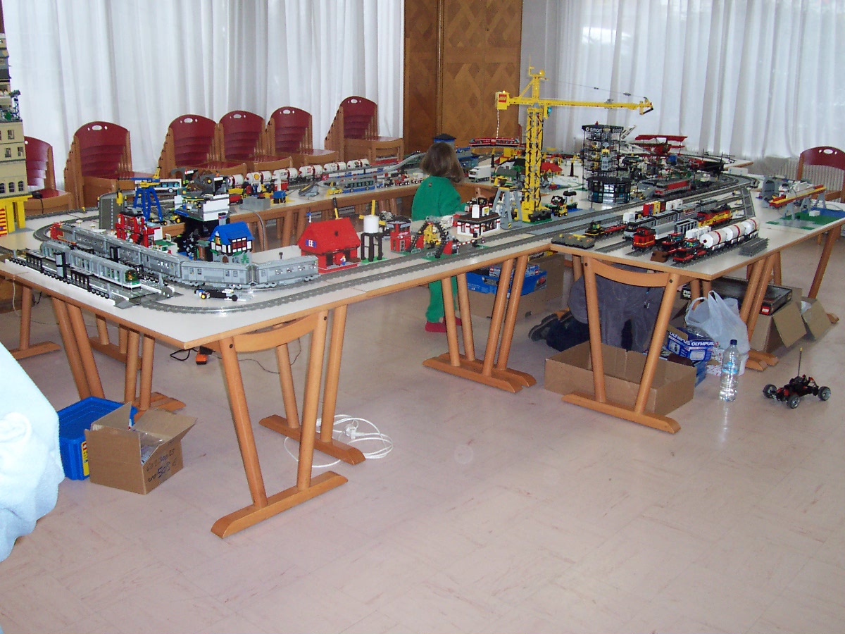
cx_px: 422
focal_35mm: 37
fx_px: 903
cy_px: 317
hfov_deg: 50.1
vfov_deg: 38.7
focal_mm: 5.6
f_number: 2.8
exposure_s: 1/60
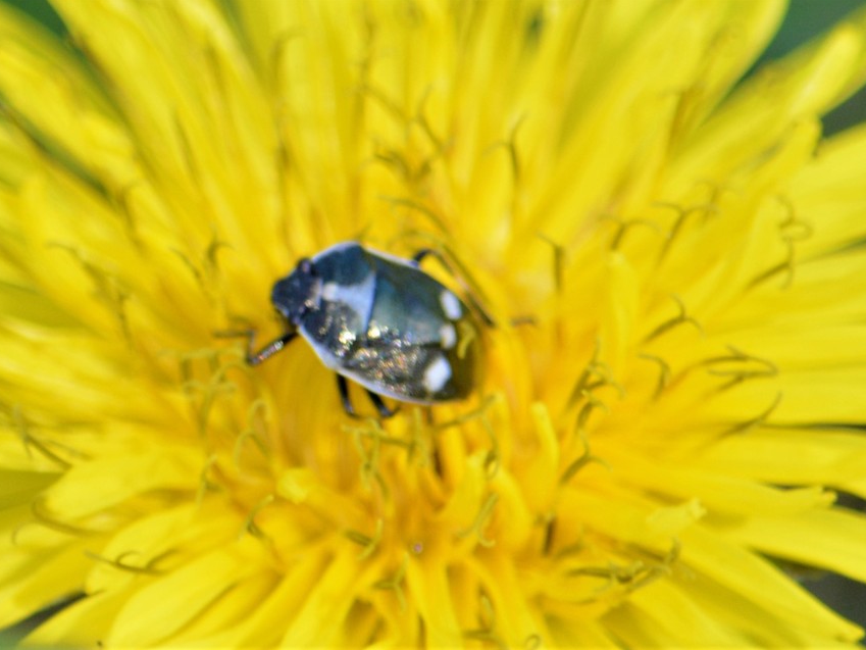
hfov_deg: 4.1
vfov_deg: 3.0
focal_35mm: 489
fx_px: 12235
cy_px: 326
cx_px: 385
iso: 400
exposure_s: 1/400
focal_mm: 300
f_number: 5.6
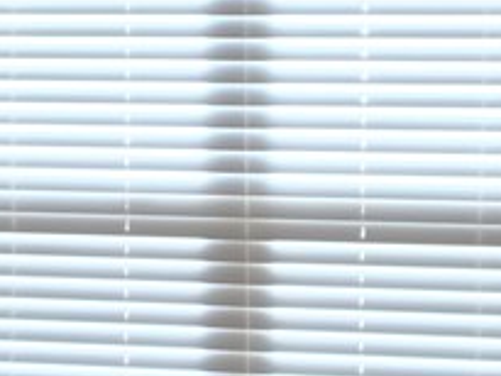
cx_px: 227
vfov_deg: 10.2
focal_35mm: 145
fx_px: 2100
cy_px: 205
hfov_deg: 13.6
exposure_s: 1/40
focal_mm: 4.15
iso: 32
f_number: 2.2
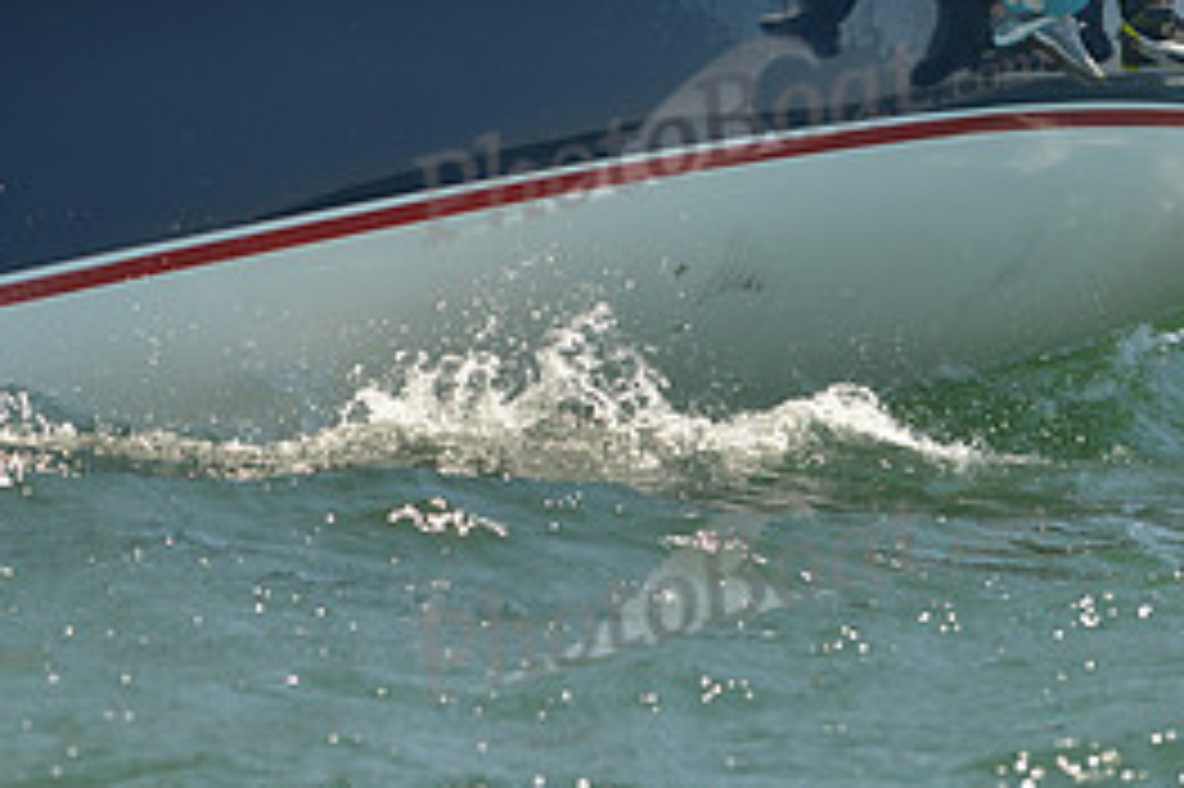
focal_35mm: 203
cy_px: -43
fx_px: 6672
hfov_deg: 10.1
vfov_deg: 6.7
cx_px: 185
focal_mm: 92
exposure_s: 1/800
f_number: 4.5
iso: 400
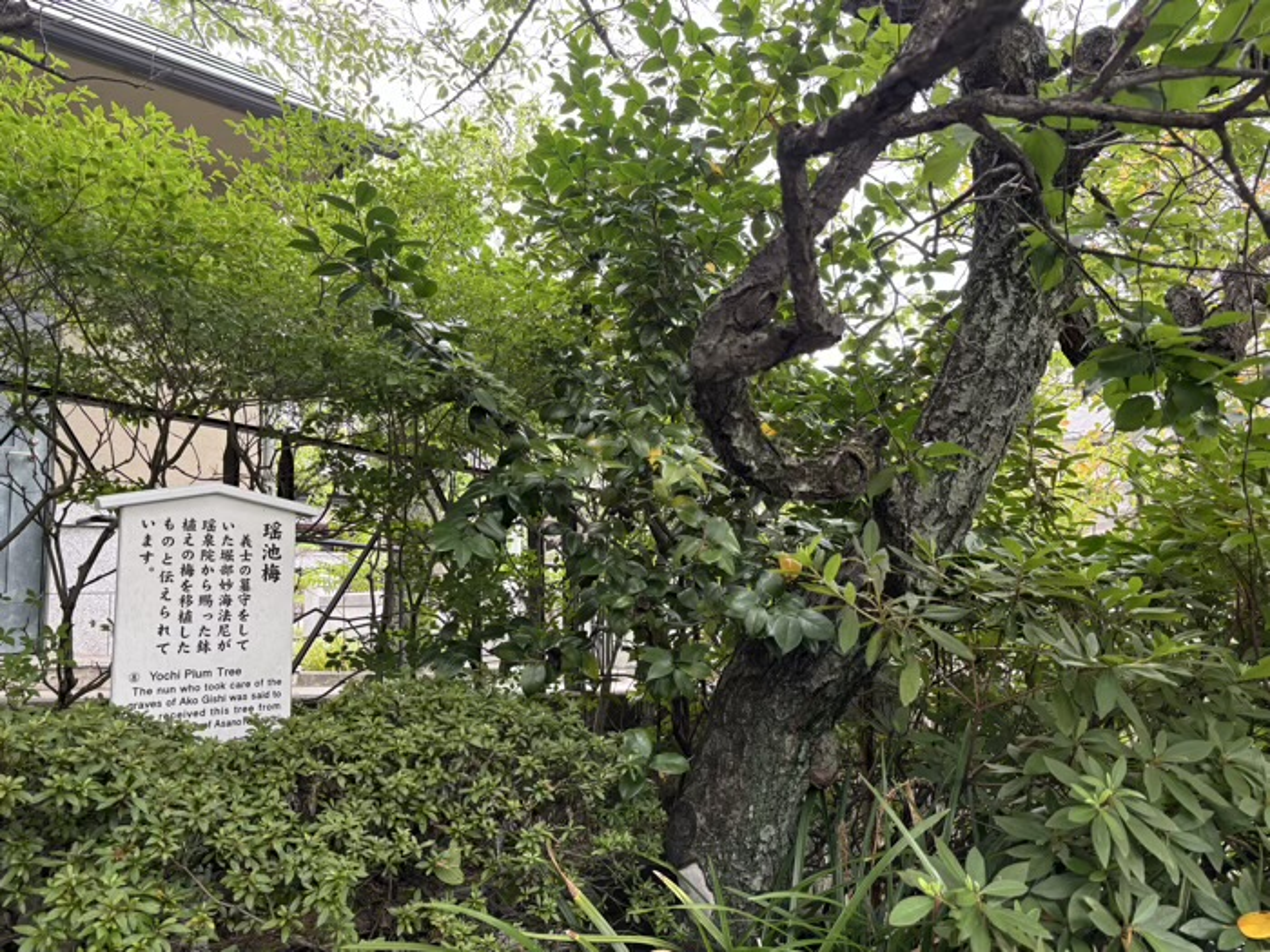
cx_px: 635
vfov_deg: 53.1
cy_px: 476
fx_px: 954
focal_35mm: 26
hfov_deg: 67.3
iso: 64
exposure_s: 1/171
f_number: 1.6
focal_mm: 5.96
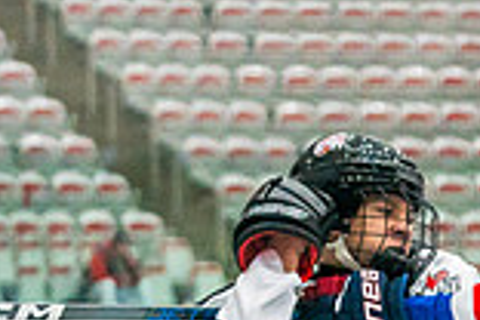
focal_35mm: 329
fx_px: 4386
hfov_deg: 6.2
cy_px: 555
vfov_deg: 4.1
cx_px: 713
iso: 3200
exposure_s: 1/1000
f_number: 2.8
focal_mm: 71
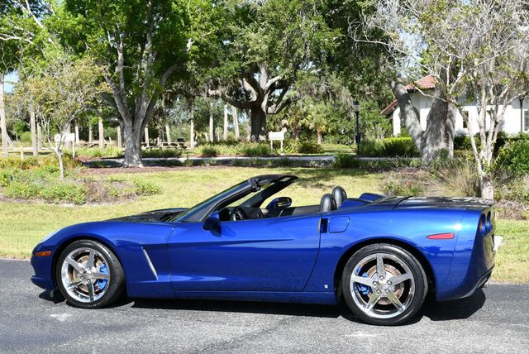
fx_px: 824
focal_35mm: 56
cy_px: 177
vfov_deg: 24.2
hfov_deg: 35.6
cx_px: 264
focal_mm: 28
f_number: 8
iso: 180
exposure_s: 1/250
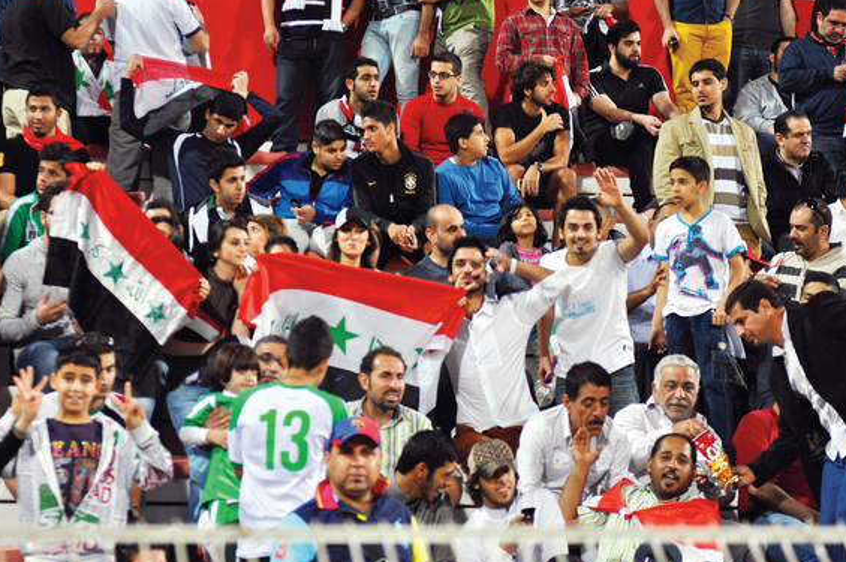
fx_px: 2792
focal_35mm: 119
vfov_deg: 11.5
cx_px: 401
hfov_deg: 17.2
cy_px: 278
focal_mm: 70
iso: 800
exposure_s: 1/125
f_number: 2.8
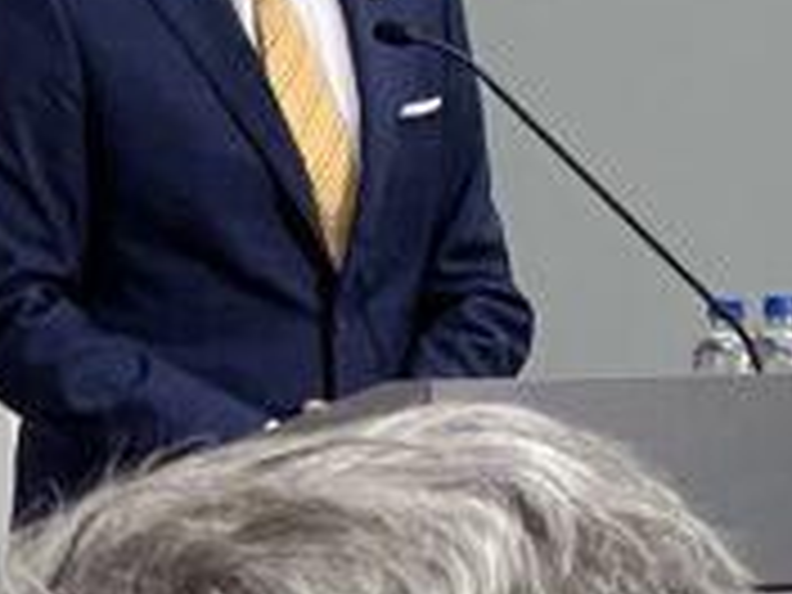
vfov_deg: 3.3
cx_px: -1143
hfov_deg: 4.3
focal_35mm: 448
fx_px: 10250
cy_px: 292
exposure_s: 1/100
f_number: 2.8
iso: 125
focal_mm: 9
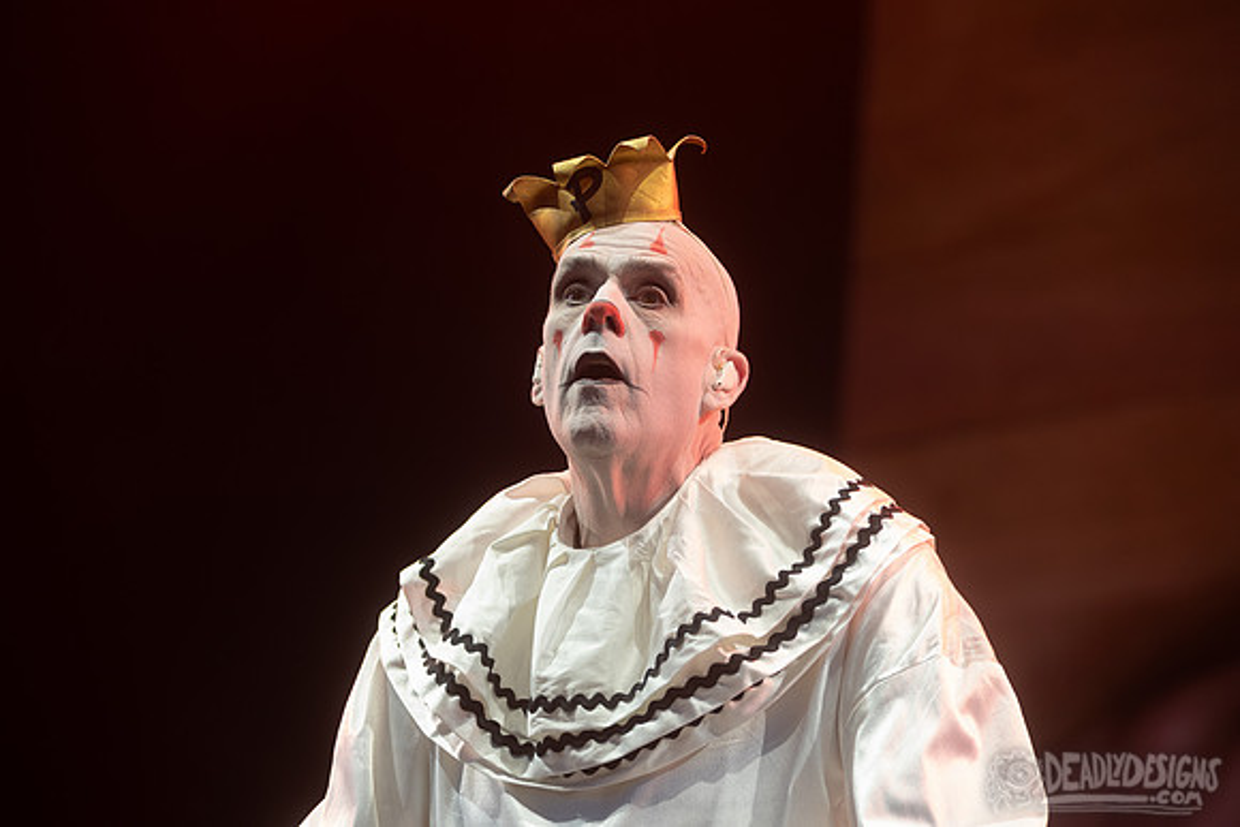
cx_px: 620
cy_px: 414
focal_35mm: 125
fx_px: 4306
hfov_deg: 16.4
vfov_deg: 11.0
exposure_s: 1/400
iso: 640
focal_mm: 125
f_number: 5
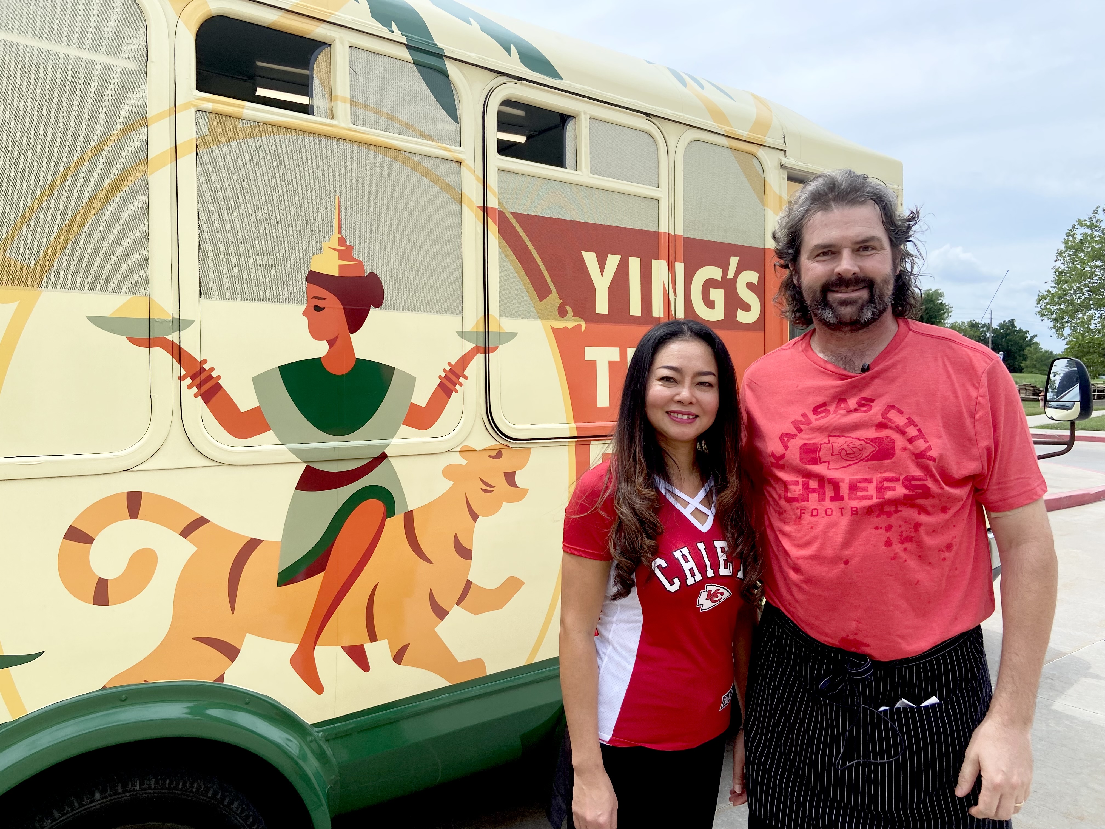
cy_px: 414
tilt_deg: -2.9
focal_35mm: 26
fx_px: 830
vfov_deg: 53.1
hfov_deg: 67.3
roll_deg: -0.1
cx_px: 552
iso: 32
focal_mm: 4.25
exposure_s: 1/1484
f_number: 1.8
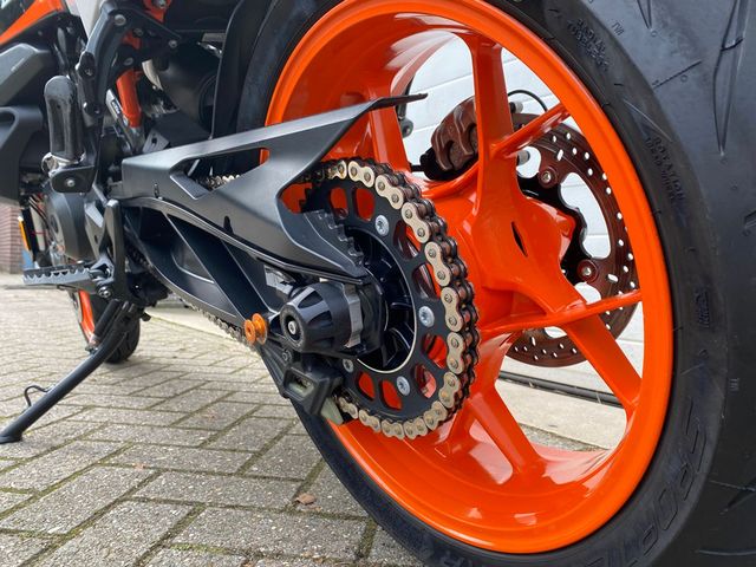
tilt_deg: -2.0
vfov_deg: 53.1
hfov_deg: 67.3
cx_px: 378
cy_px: 284
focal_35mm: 26
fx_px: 568
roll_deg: -2.5
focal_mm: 4.25
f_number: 1.8
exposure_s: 1/284
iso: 32
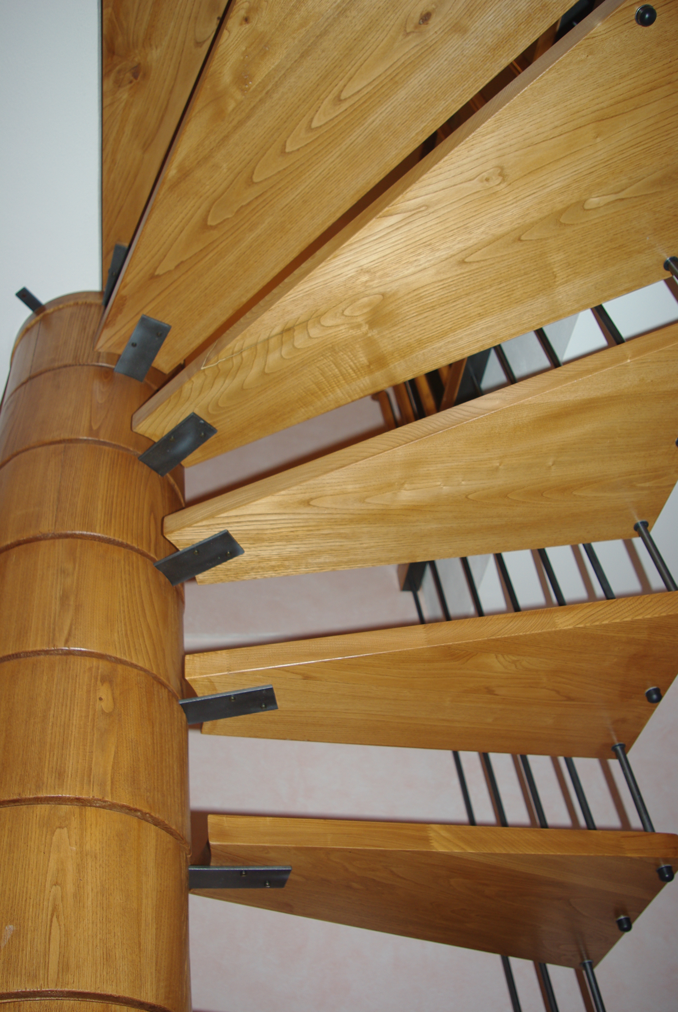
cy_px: 506
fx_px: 873
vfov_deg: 60.2
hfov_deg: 42.4
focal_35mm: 31
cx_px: 339
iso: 200
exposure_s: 1/30
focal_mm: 21
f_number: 4
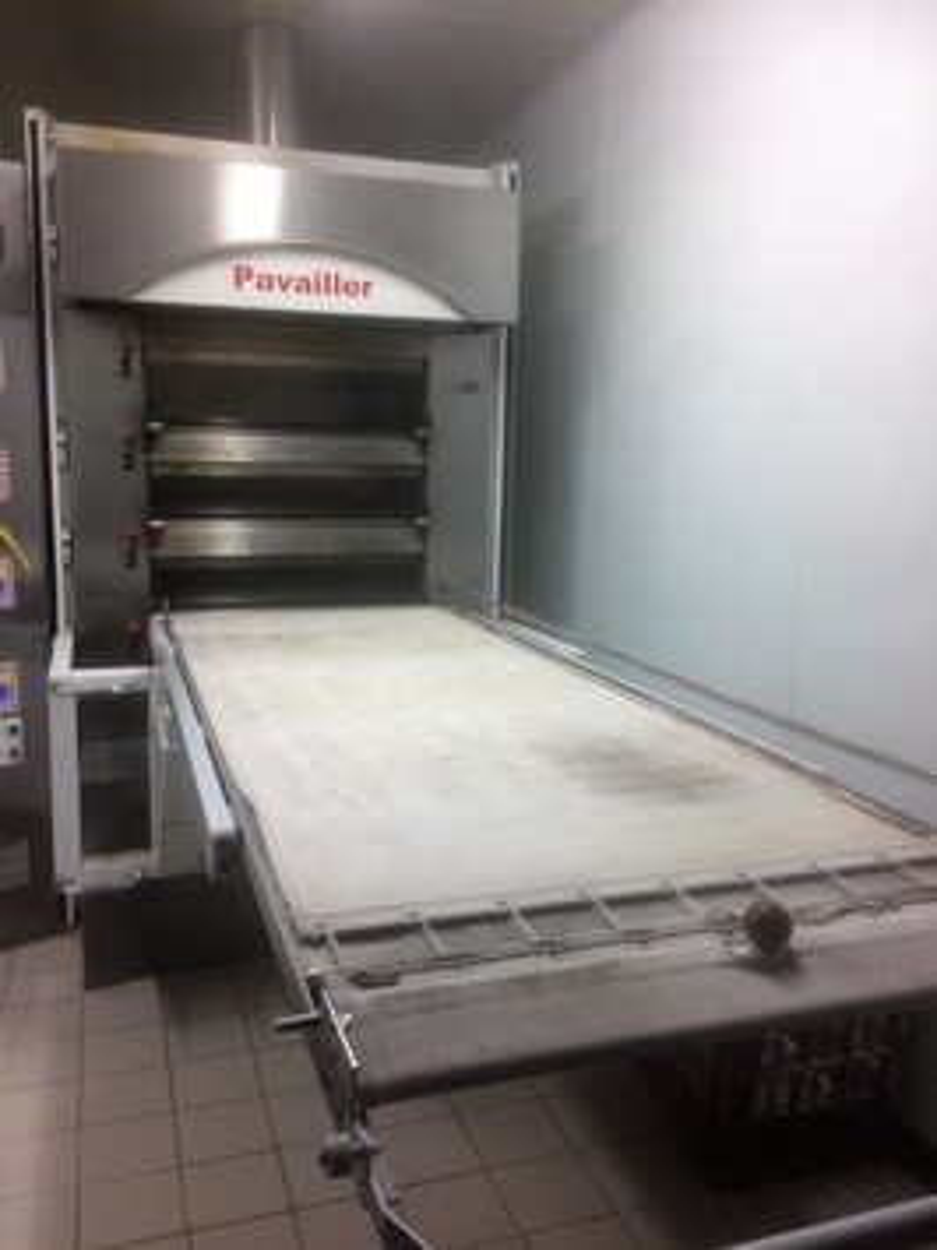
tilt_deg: -7.2
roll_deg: -0.1
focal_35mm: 29
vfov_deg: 61.7
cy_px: 625
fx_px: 1047
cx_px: 468
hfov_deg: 48.2
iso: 64
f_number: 2.2
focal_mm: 4.15
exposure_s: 1/33
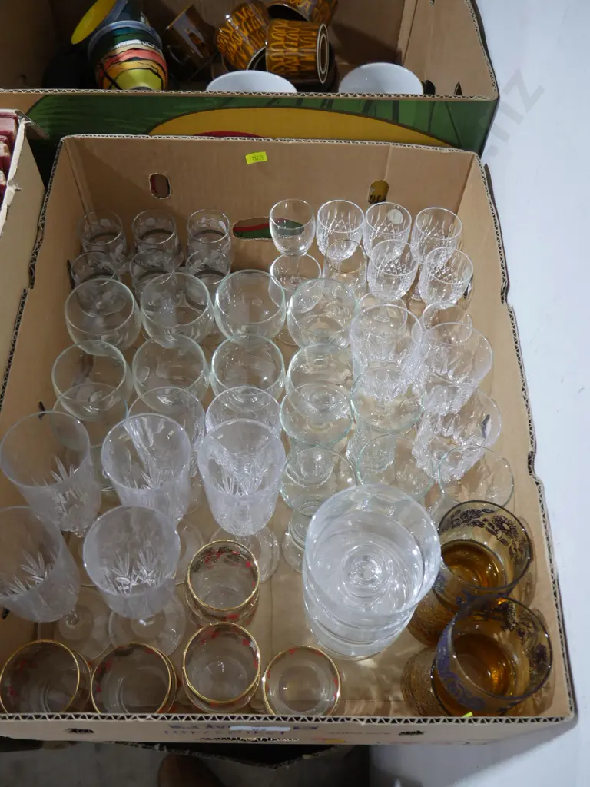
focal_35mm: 30
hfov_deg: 46.8
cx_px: 295
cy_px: 394
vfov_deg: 60.0
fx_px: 682
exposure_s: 1/60
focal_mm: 15
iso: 1600
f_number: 3.6
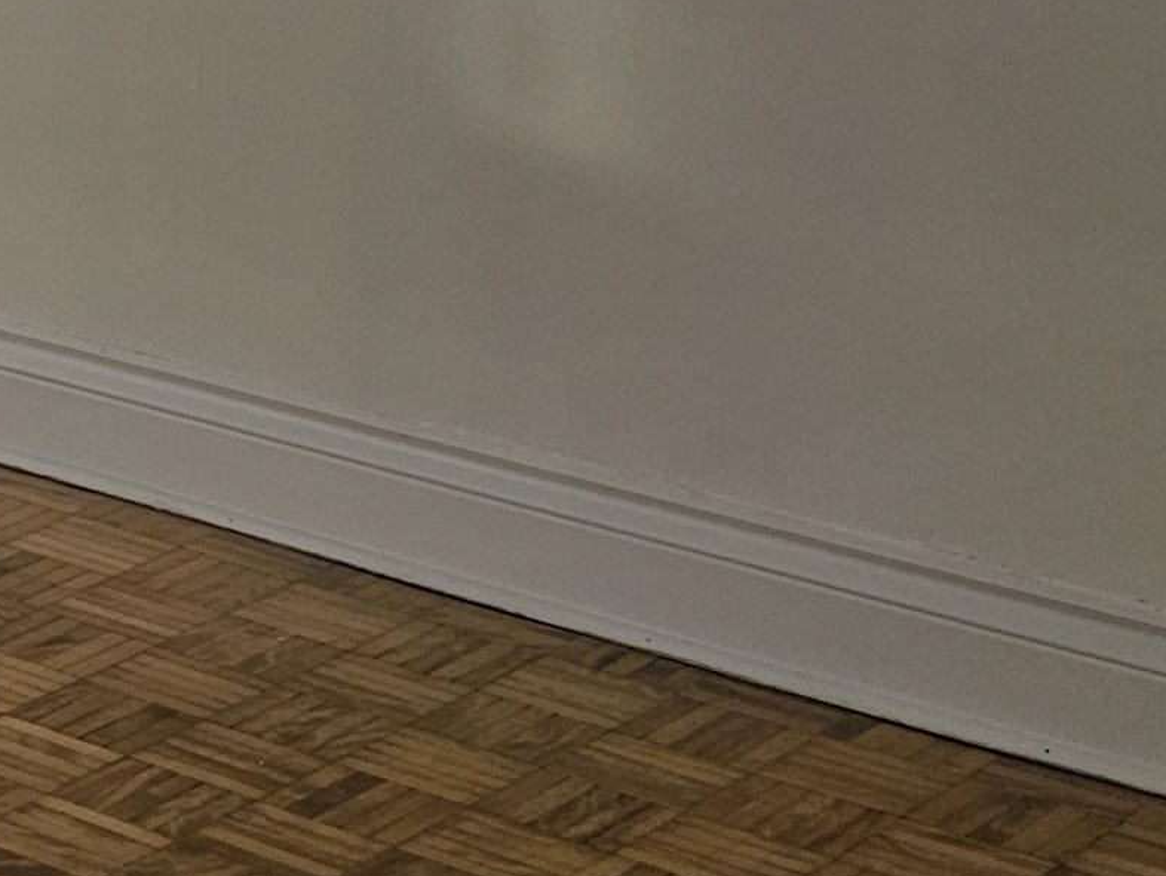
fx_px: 3942
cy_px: -143
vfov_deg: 12.4
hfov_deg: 13.6
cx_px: -1372
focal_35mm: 117
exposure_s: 1/472
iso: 16
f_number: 1.7
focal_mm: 6.3
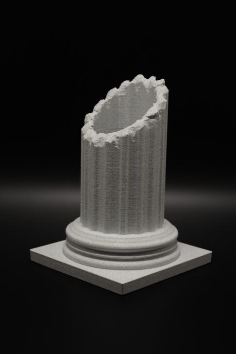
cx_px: 122
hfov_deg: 18.4
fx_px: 727
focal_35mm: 74
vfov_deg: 27.3
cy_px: 182
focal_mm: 40
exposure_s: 1/60
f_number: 4.5
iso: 400
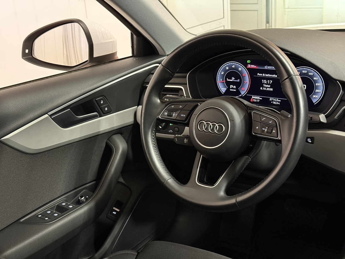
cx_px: 172
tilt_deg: -19.4
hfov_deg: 39.7
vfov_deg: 30.3
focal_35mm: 48
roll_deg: +4.5
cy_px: 130
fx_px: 478
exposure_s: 1/40
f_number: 1.78
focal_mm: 6.76
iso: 500
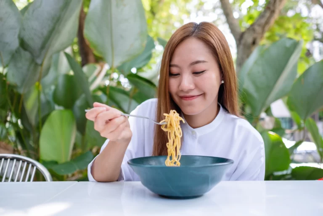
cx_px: 162
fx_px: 314
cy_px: 108
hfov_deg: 54.4
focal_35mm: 35
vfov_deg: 37.9
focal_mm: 23
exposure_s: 1/280
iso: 200
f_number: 2
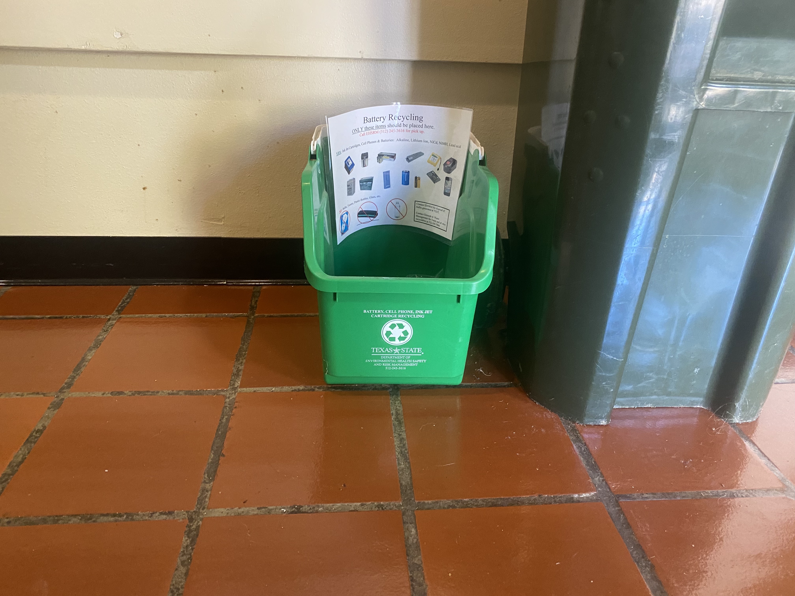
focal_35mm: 26
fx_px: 597
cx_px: 398
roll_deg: -2.4
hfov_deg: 67.3
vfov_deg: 53.1
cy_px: 298
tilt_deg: -24.4
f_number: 1.8
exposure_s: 1/40
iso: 400
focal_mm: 4.25
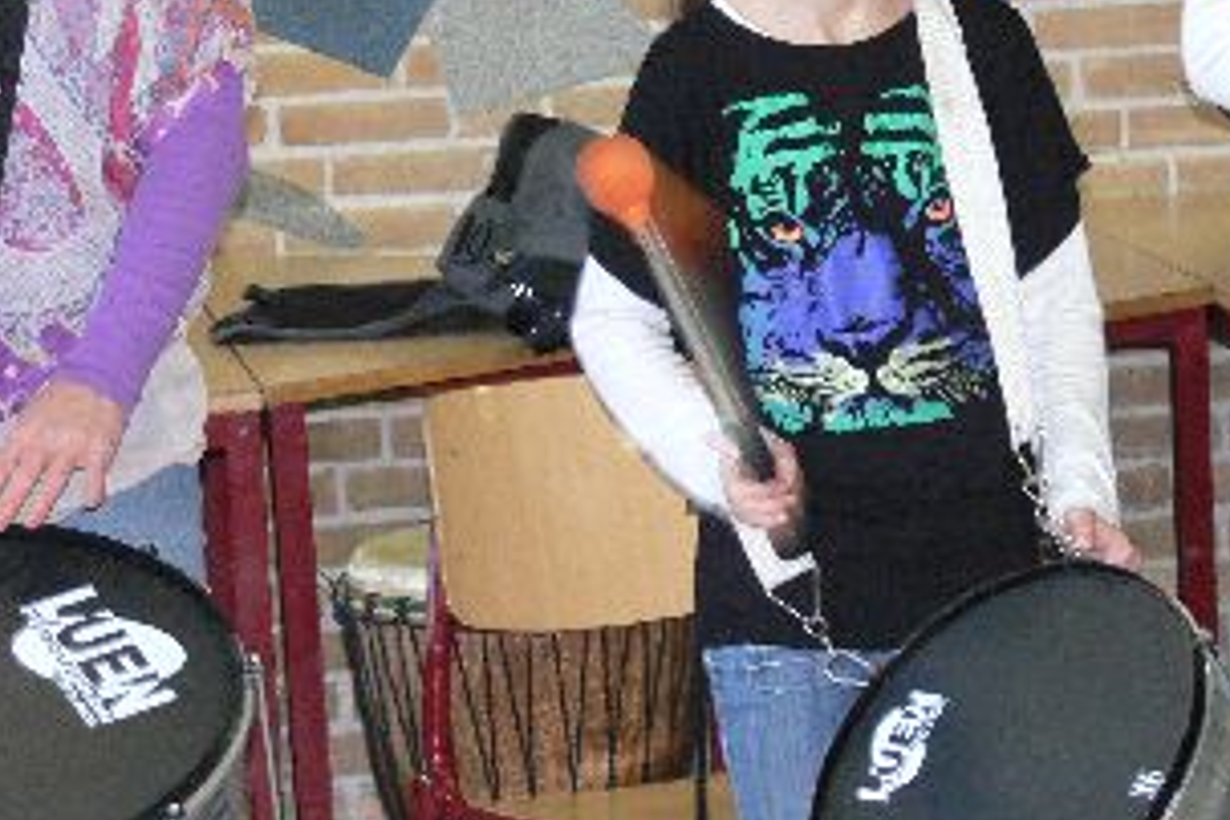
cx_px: 1080
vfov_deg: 7.7
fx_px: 6115
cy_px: 341
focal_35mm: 179
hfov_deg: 11.4
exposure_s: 1/30
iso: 320
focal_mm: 18.4
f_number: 3.2
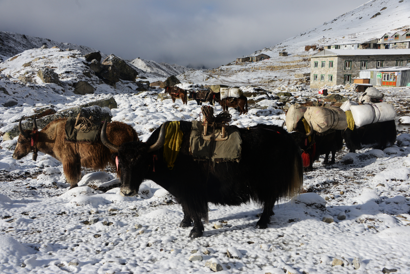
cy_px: 137
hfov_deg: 53.1
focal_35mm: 36
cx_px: 205
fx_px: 410
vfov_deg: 36.9
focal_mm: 36
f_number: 7.1
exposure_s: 1/1250
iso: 250
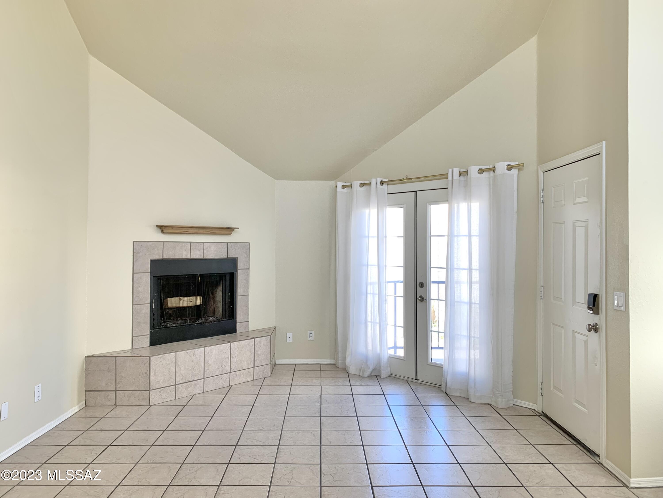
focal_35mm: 26
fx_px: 498
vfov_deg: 53.1
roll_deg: +0.4
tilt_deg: -0.7
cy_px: 249
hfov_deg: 67.3
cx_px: 332
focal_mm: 4.25
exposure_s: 1/120
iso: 40
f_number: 1.8
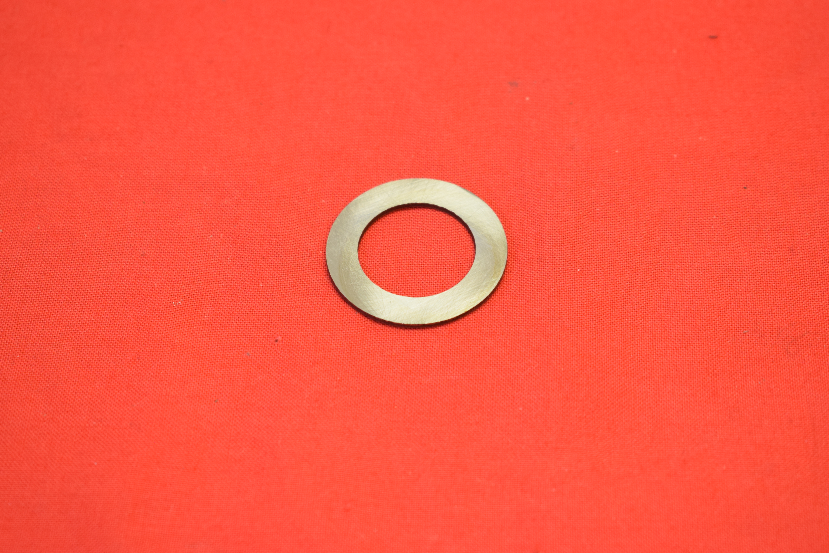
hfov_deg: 24.6
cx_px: 414
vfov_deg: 16.6
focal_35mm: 82
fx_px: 1900
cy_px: 276
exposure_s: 1/60
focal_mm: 55
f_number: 5.6
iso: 1250
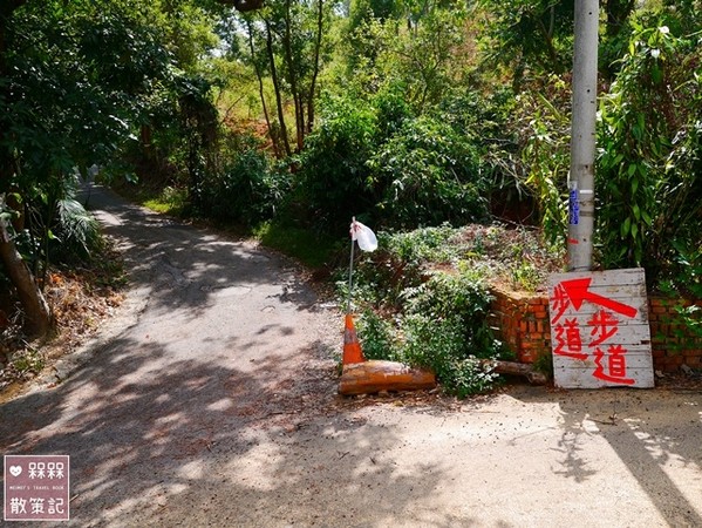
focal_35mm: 30
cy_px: 264
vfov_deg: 46.8
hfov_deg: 59.9
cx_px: 351
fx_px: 609
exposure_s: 1/500
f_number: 4
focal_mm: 15
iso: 160
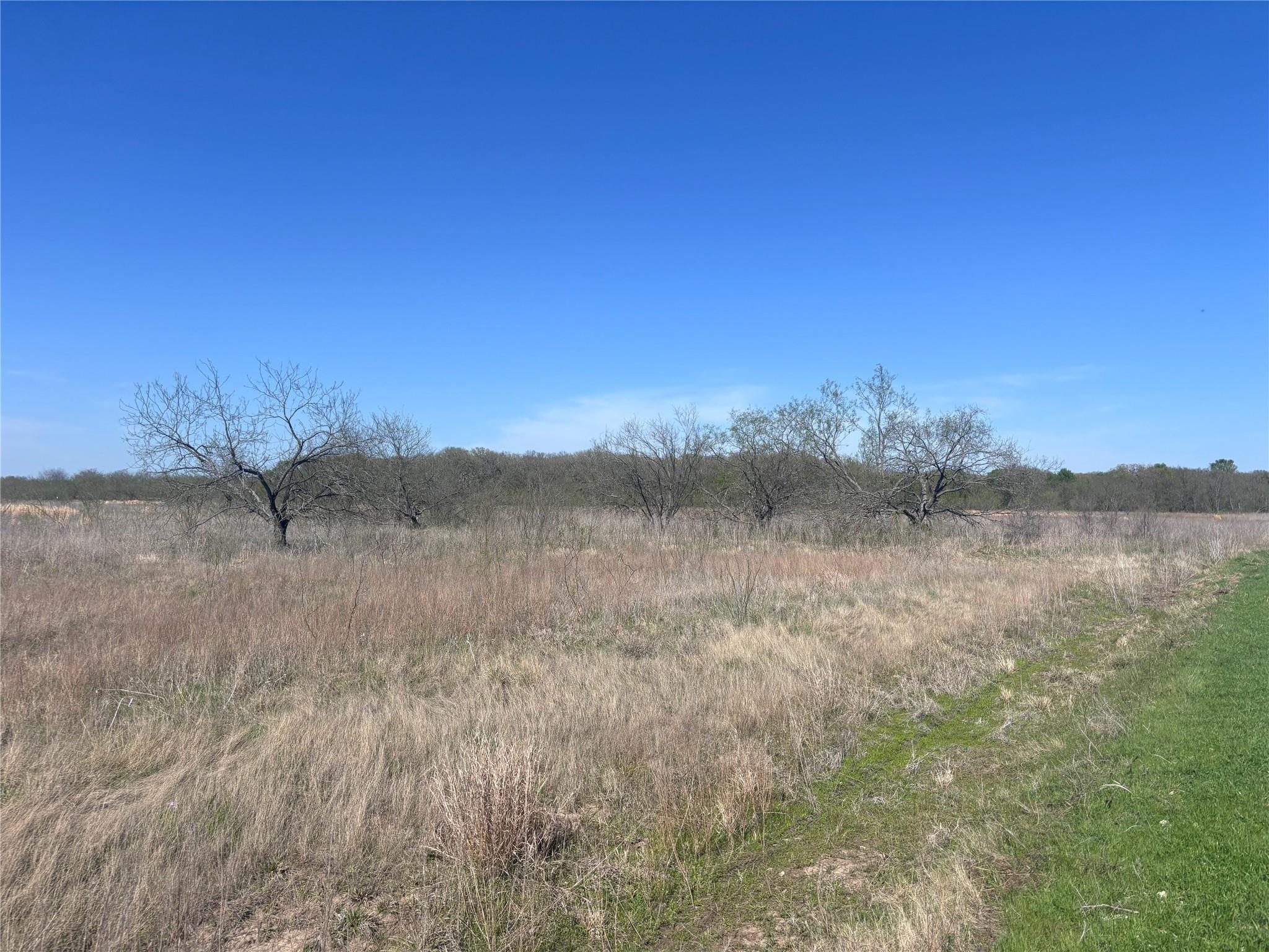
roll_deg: -1.9
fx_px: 953
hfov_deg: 67.3
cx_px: 634
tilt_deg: +0.0
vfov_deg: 53.1
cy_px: 476
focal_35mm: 26
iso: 50
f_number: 1.6
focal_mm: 5.96
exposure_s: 1/4854
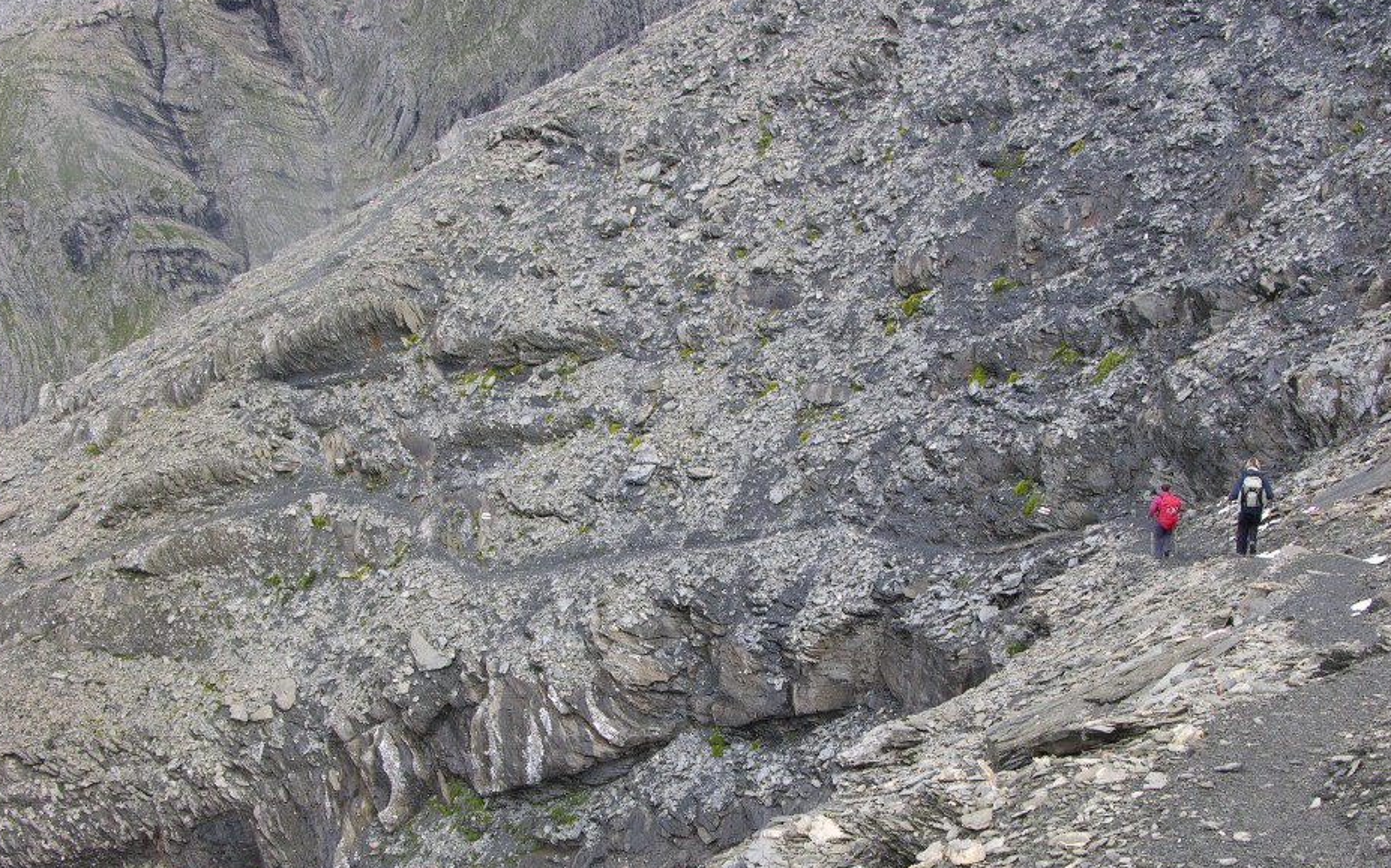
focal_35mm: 41
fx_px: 1554
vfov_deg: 31.1
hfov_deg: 48.2
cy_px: 547
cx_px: 701
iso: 50
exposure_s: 1/139
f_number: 5
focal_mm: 8.9
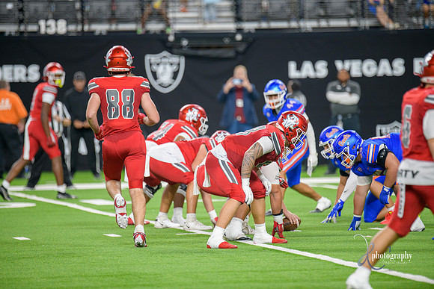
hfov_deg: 6.9
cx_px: 217
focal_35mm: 300
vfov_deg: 4.6
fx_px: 3617
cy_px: 144
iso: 1000
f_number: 2.8
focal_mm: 300
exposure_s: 1/400
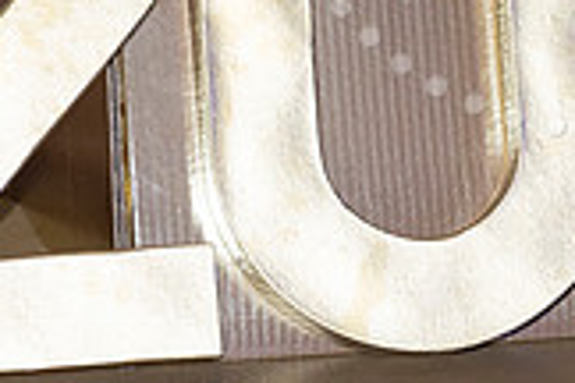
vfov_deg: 2.8
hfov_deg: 4.1
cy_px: -98
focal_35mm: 497
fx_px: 7938
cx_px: 596
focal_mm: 120
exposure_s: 1/40
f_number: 5
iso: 800
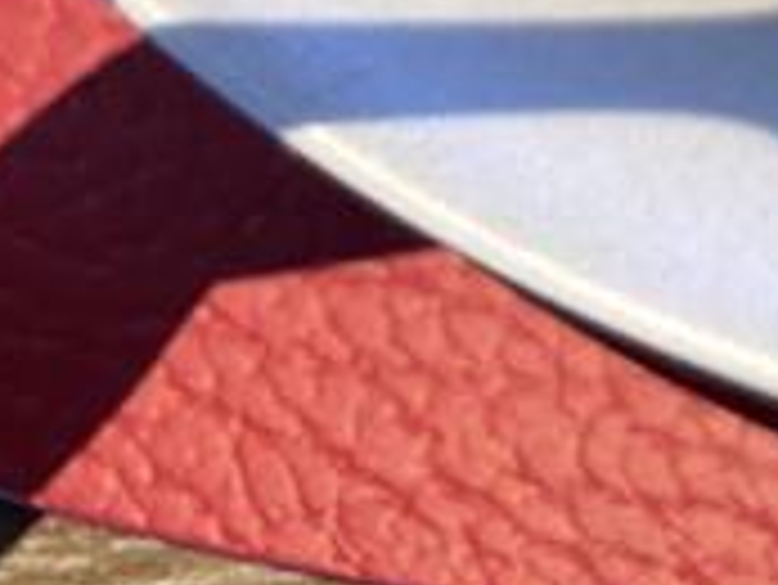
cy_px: -738
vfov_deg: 10.8
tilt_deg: -59.2
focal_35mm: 120
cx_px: 1632
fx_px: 2699
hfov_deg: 13.6
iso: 160
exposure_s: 1/50
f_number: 1.8
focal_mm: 4.25
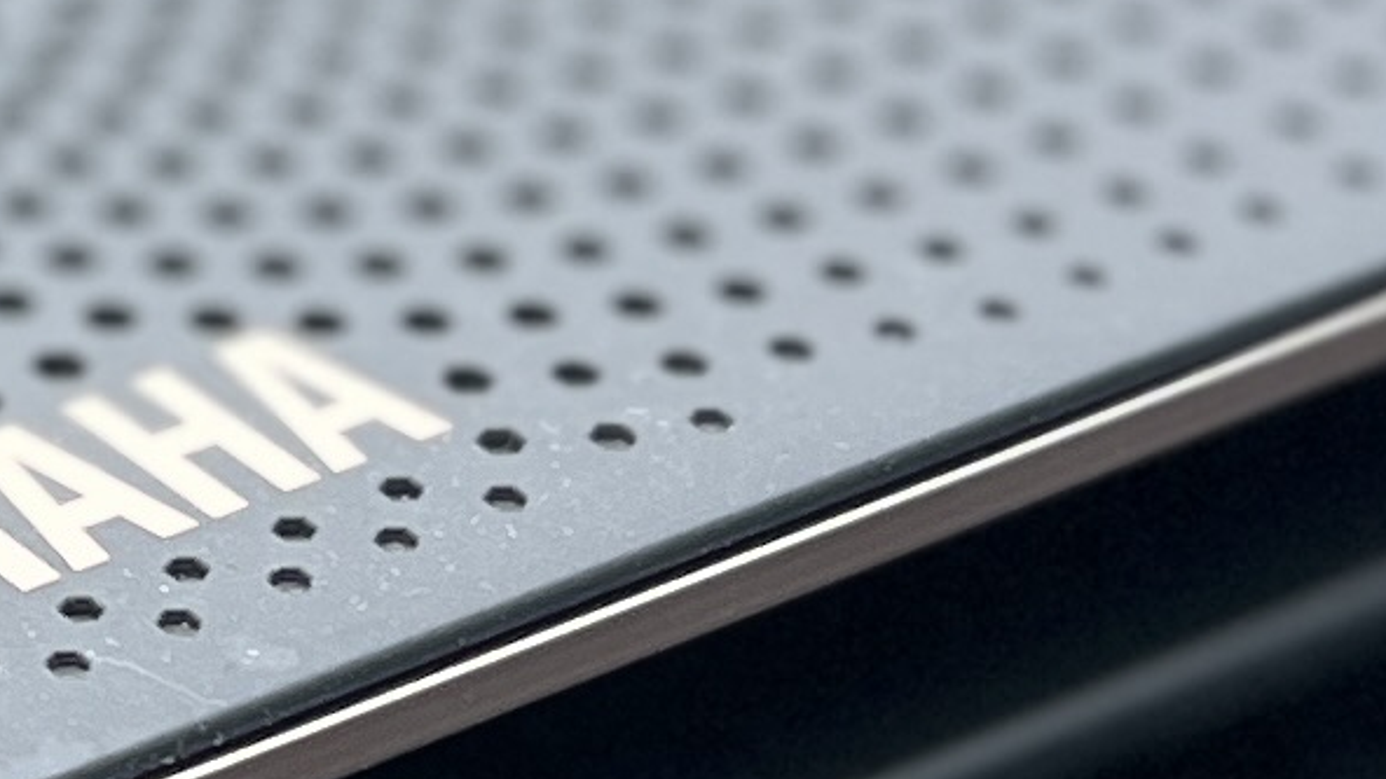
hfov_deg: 10.6
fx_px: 7093
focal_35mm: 193
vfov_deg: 6.3
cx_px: -962
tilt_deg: -26.6
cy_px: -14
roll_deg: +3.2
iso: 64
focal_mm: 5.7
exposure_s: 1/121
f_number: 1.5
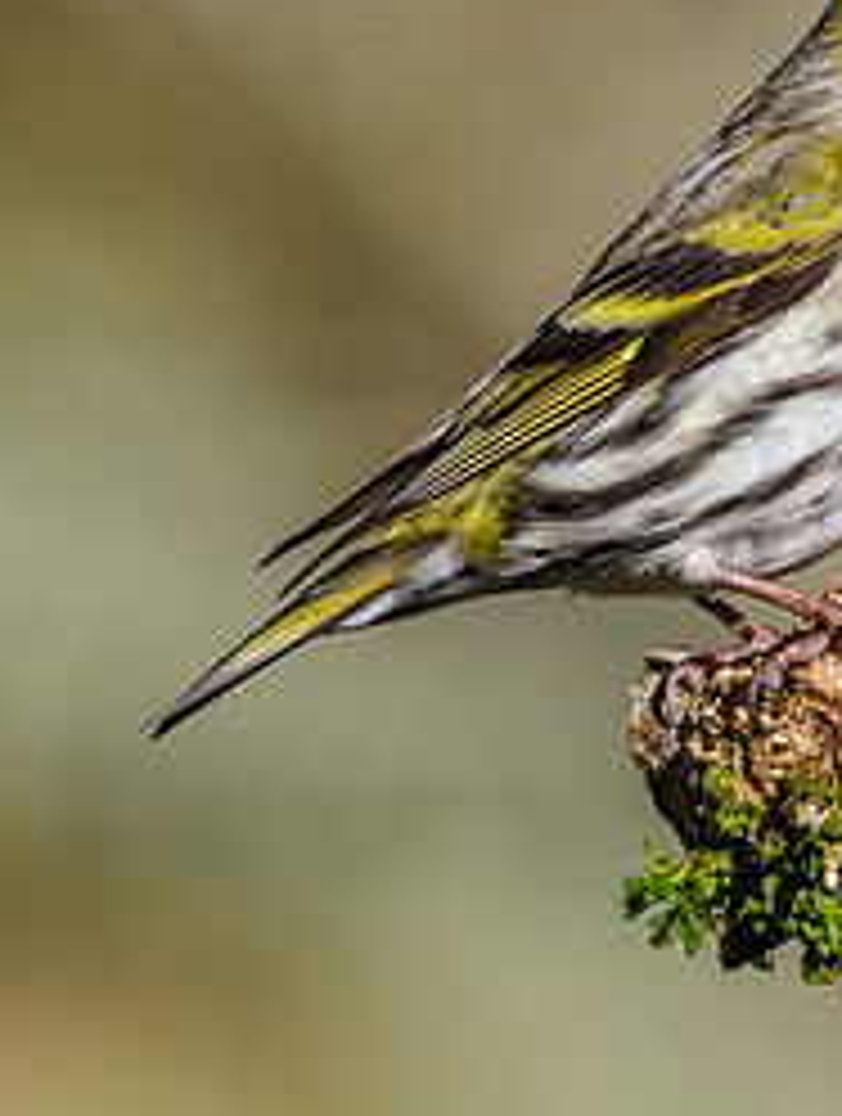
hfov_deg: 0.9
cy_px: 513
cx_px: 653
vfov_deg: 1.2
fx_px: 54817
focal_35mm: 1696
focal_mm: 300
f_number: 6.3
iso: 200
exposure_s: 1/500
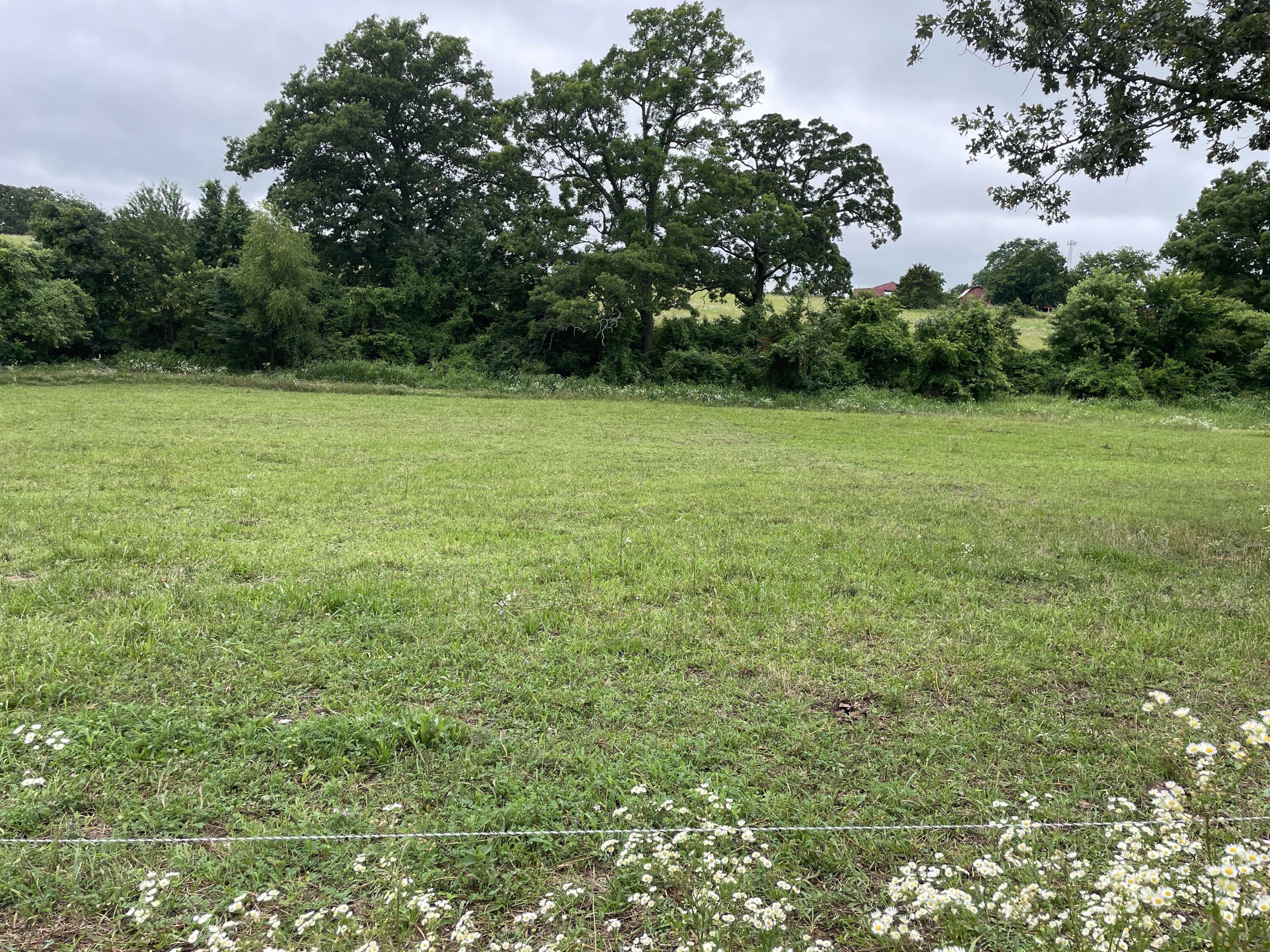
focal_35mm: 26
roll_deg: -4.6
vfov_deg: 53.1
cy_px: 476
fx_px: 954
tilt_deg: -9.2
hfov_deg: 67.3
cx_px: 635
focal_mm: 4.2
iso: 32
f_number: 1.6
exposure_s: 1/947
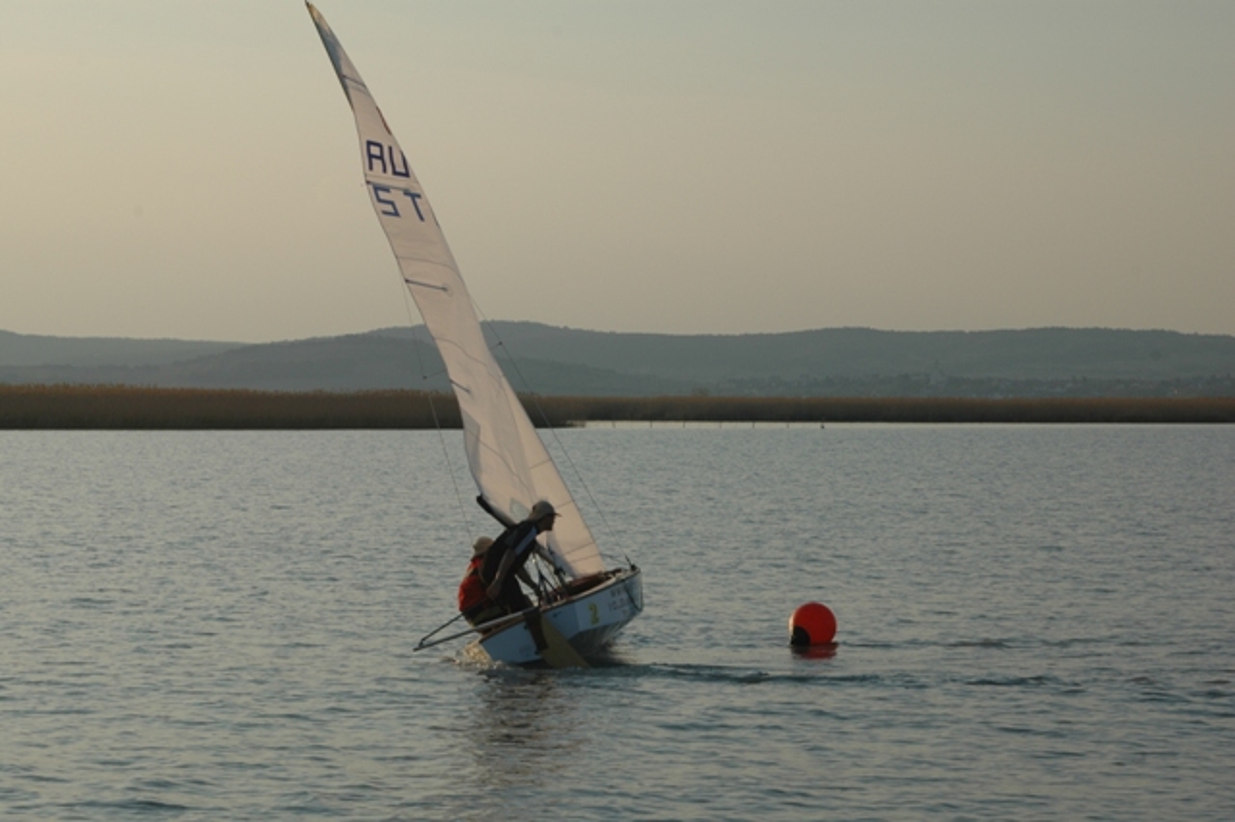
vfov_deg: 13.0
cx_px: 618
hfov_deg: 19.5
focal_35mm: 105
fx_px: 3600
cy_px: 411
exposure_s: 1/400
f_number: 10
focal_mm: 70
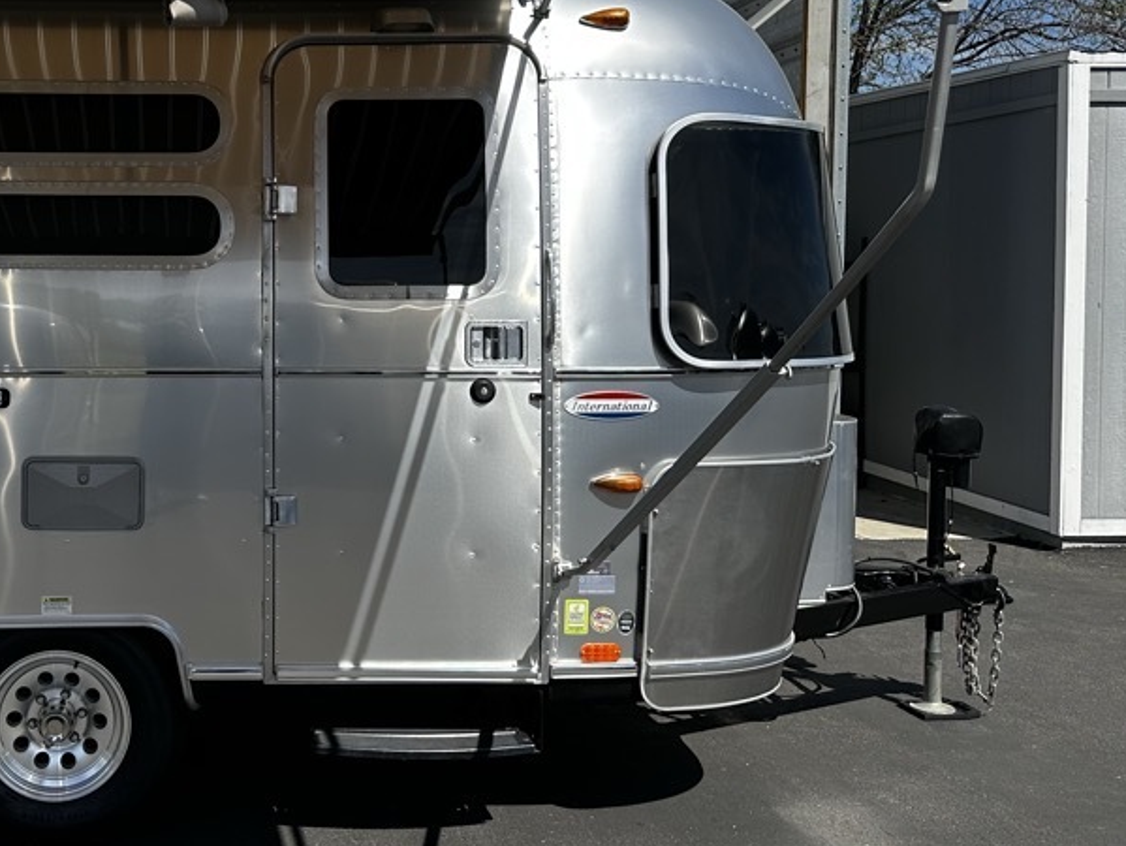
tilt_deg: -1.4
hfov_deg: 43.1
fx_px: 1334
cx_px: 190
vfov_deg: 35.0
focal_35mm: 41
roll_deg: +0.7
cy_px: 312
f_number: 1.78
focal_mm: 6.86
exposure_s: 1/4545
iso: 80
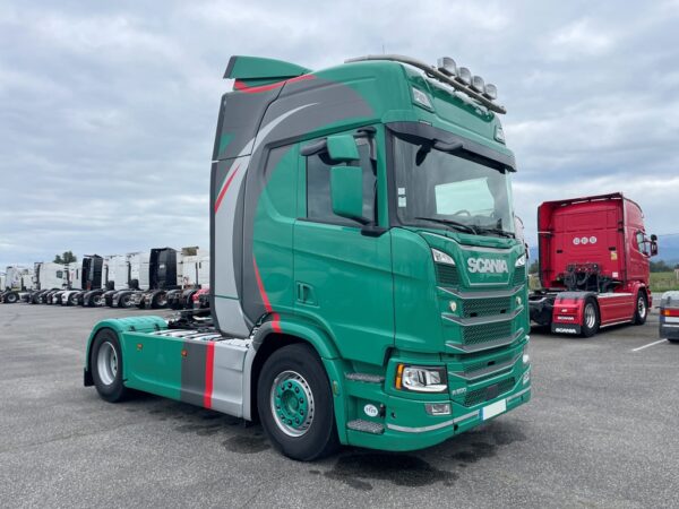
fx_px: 510
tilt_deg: +7.3
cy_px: 254
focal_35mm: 26
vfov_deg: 53.1
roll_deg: +2.9
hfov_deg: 67.3
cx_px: 340
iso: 32
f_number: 1.6
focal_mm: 4.2
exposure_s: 1/947
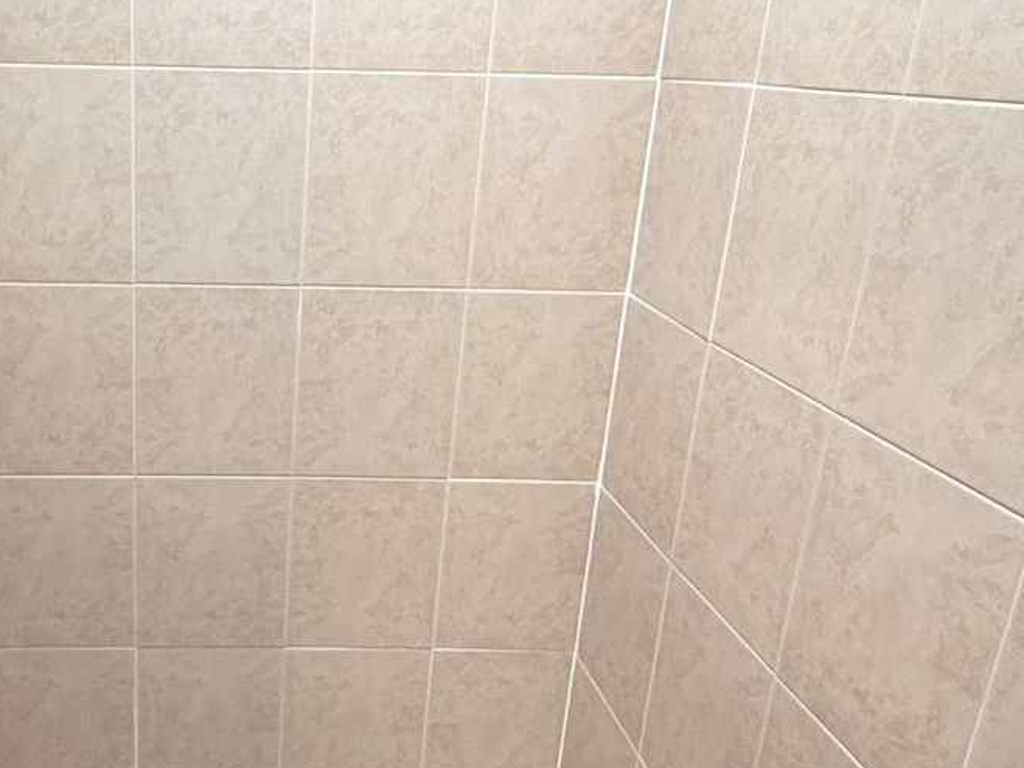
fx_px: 1006
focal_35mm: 34
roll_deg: -1.5
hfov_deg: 51.1
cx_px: 228
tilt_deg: -16.0
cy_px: 351
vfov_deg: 41.7
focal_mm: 2.22
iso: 200
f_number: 2.2
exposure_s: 1/100
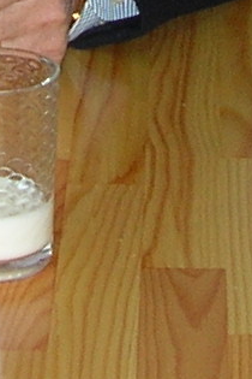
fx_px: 2772
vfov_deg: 7.4
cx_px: -40
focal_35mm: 264
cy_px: -474
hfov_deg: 5.2
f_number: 2.8
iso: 52
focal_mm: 5.8
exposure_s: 1/60.1
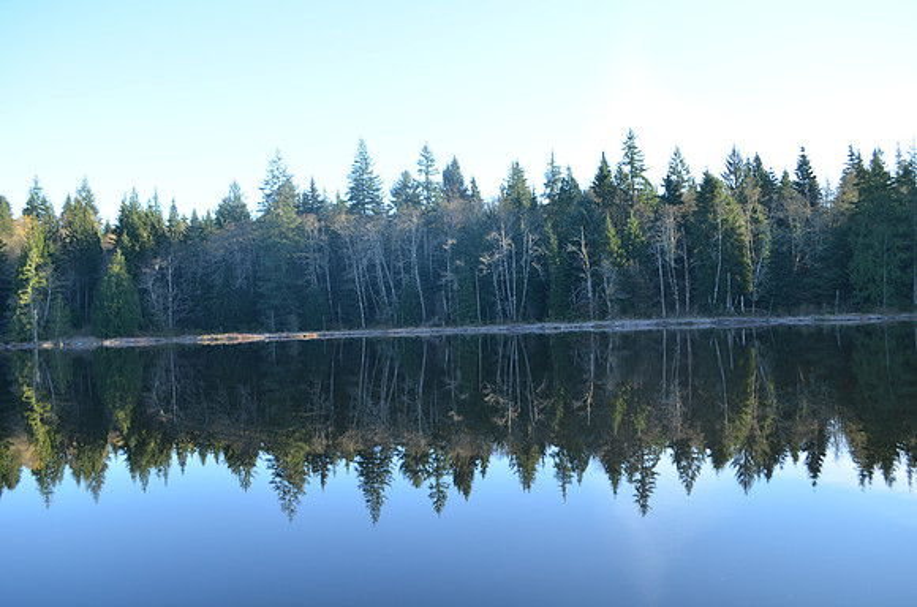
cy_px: 304
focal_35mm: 30
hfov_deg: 62.0
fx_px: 762
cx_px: 458
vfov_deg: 43.4
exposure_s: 1/160
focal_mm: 20
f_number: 5.6
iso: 200
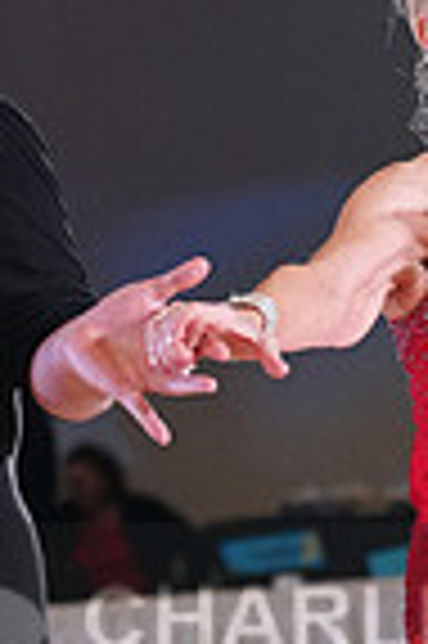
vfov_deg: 7.2
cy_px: 676
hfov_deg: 4.8
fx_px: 5077
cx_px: 363
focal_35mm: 284
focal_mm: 70
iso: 2500
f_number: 2.8
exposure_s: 1/500
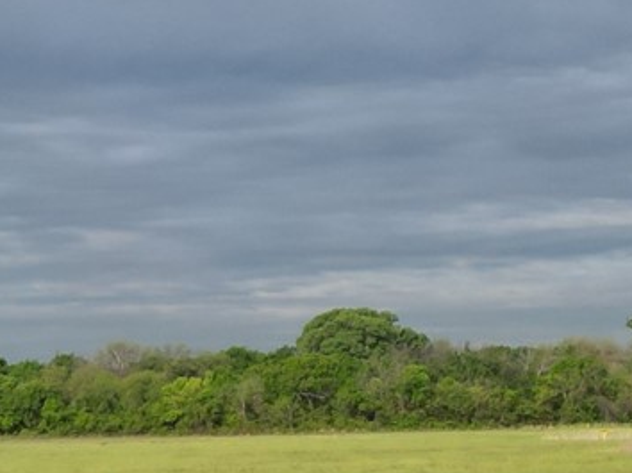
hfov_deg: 13.4
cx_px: -304
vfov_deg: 10.5
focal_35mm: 139
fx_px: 2536
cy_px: 593
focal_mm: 6.72
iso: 100
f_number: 1.7
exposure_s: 1/3000
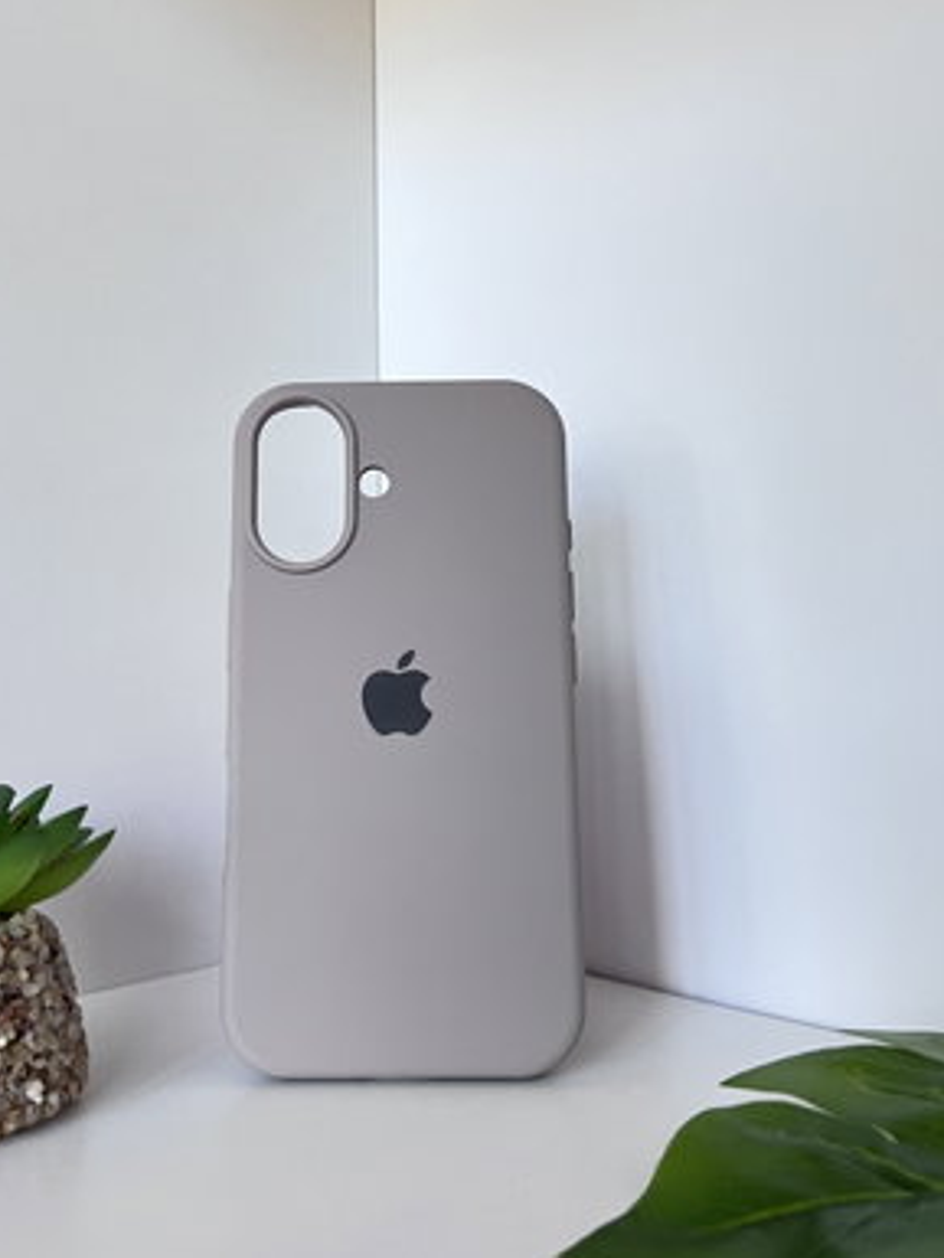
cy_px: 580
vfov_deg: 51.3
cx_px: 402
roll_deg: +2.5
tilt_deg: +0.8
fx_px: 1308
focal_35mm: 36
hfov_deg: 39.6
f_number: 1.5
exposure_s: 1/68
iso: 125
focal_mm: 5.7
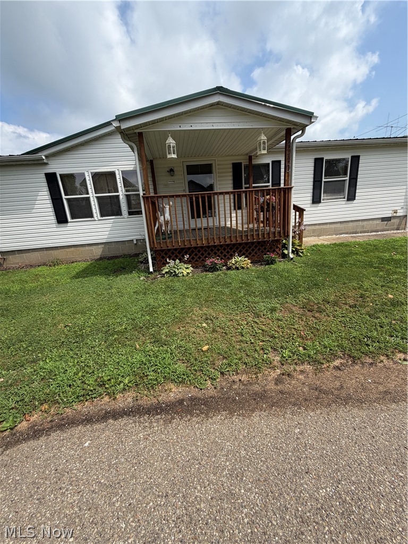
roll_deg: +3.6
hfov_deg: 85.7
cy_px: 272
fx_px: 220
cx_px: 204
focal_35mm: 14
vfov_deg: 102.1
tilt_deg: -11.1
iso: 20
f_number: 2.2
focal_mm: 2.22
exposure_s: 1/789
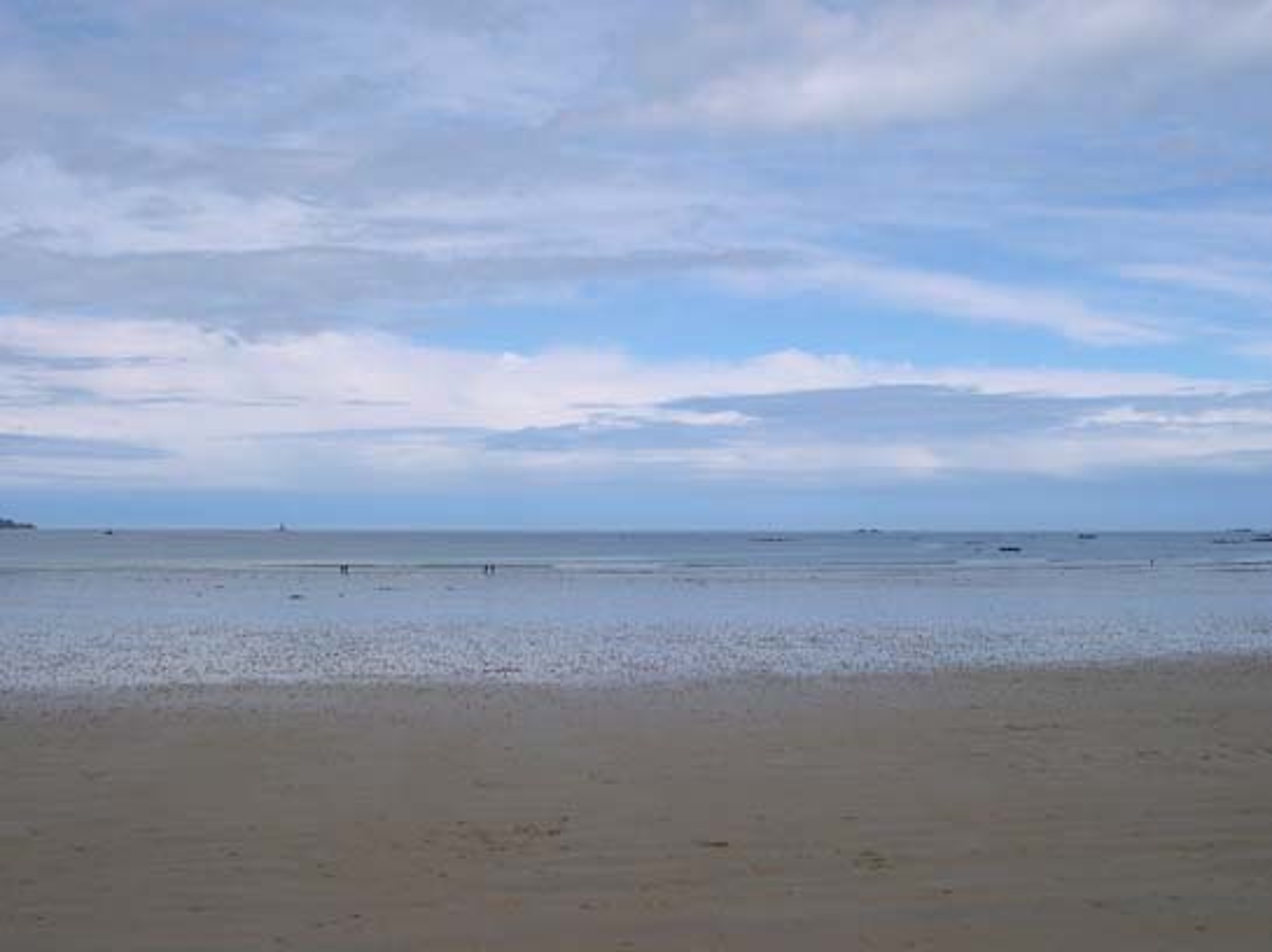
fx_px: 1395
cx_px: 636
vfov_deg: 37.7
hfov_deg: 49.0
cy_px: 476
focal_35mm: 38
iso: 100
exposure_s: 1/318
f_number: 7.6
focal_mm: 8
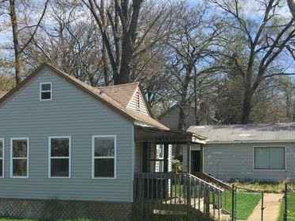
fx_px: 426
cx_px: 107
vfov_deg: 28.7
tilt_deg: +0.2
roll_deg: -0.6
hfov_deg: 37.9
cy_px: 165
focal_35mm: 50
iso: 32
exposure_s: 1/1319
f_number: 2.2
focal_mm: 4.15
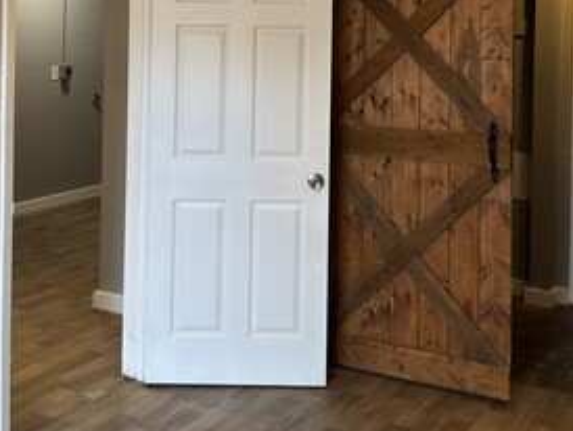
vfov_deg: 25.2
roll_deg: -1.1
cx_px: 276
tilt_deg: -0.8
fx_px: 928
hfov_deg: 34.3
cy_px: 29
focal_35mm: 56
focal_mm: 6.76
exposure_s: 1/60
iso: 125
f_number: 1.78
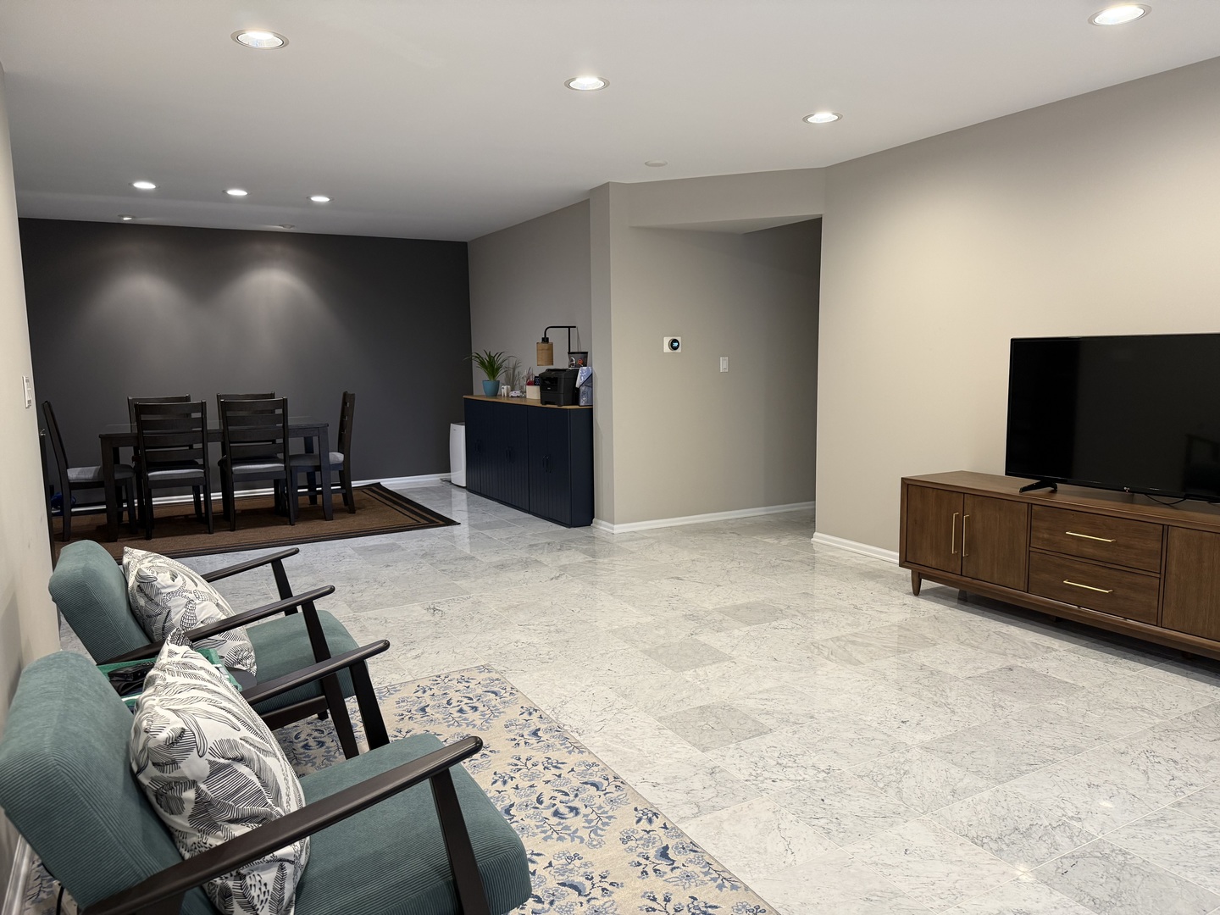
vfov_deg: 56.8
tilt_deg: -7.0
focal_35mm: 24
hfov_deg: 71.6
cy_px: 458
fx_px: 846
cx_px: 610
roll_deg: +0.8
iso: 200
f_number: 1.78
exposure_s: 1/60
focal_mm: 6.76
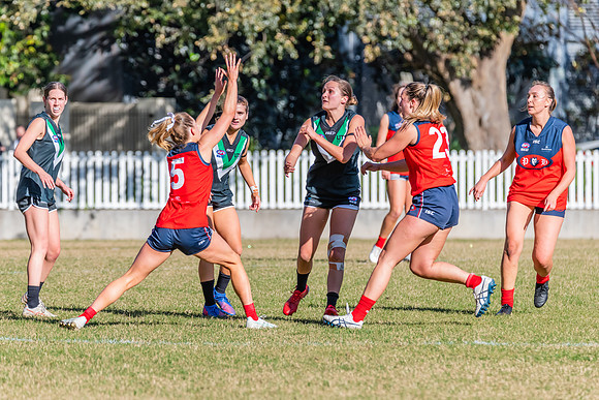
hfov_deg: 5.2
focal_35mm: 400
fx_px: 6655
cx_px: 300
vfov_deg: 3.4
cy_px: 213
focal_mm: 360
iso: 800
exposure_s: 1/1600
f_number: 9
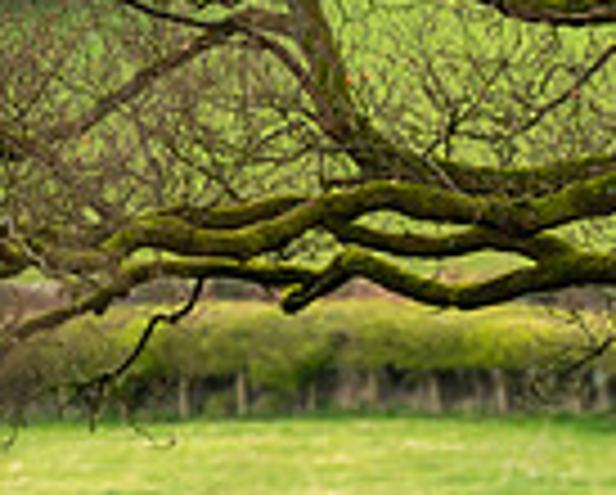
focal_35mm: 723
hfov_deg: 2.7
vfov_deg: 2.1
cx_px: 517
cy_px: 776
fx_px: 13200
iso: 1000
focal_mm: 182
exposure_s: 1/1000
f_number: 4
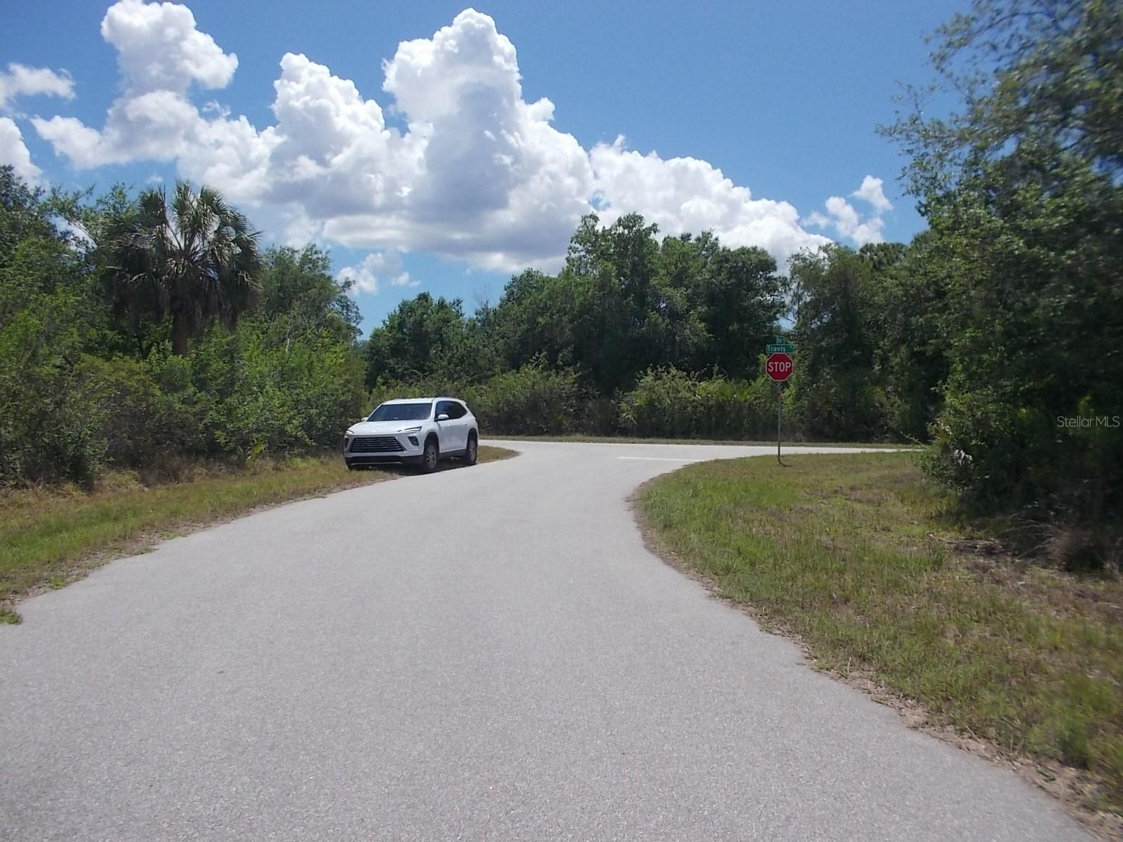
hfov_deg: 61.7
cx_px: 562
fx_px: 941
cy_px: 421
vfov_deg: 48.2
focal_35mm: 29
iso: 80
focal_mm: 4.1
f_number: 3.3
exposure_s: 1/1499
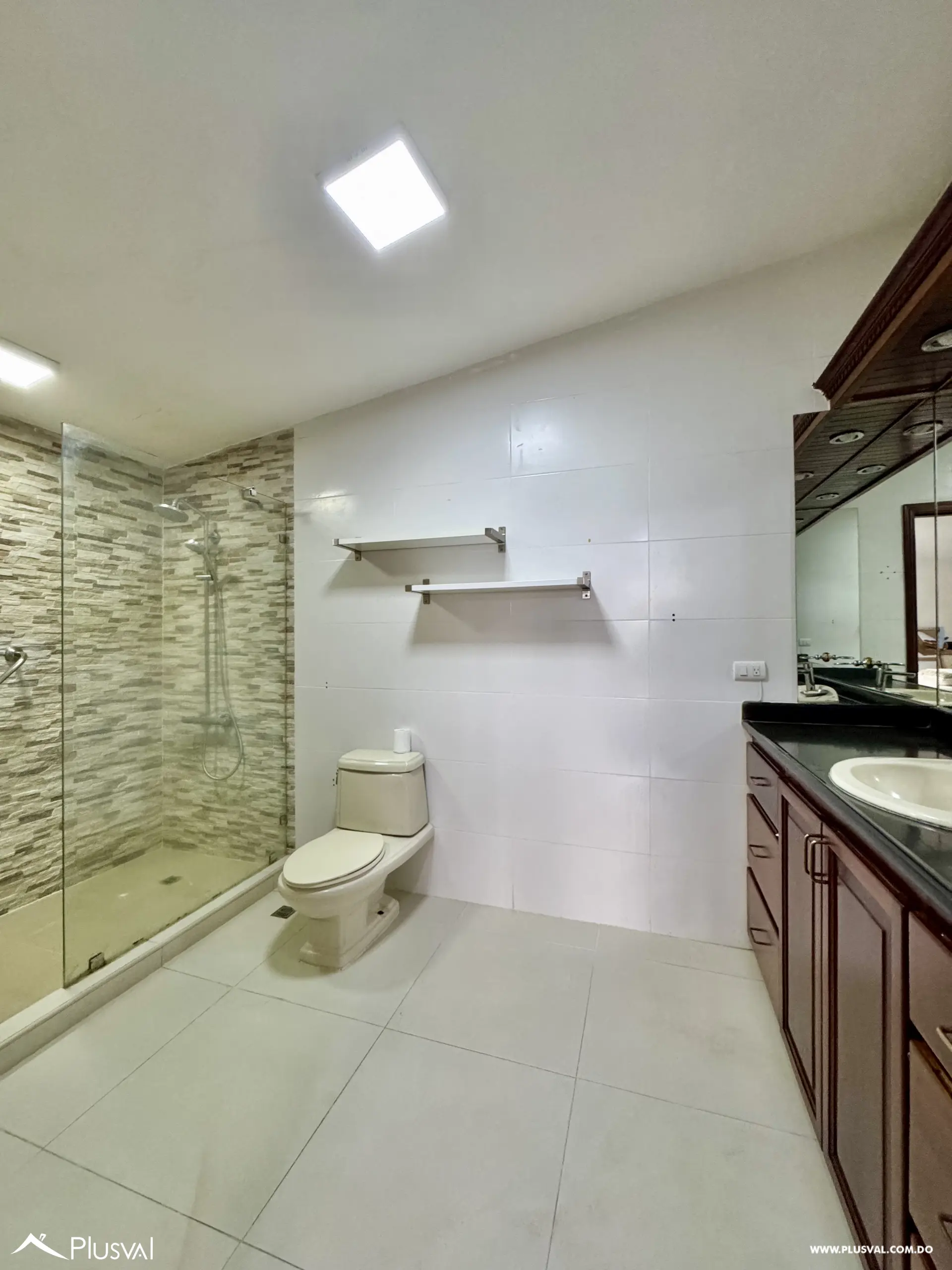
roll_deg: +0.7
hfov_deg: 85.7
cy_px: 635
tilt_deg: -0.2
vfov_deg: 102.1
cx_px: 476
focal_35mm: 14
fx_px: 513
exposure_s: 1/60
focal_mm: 2.22
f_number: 2.2
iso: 320
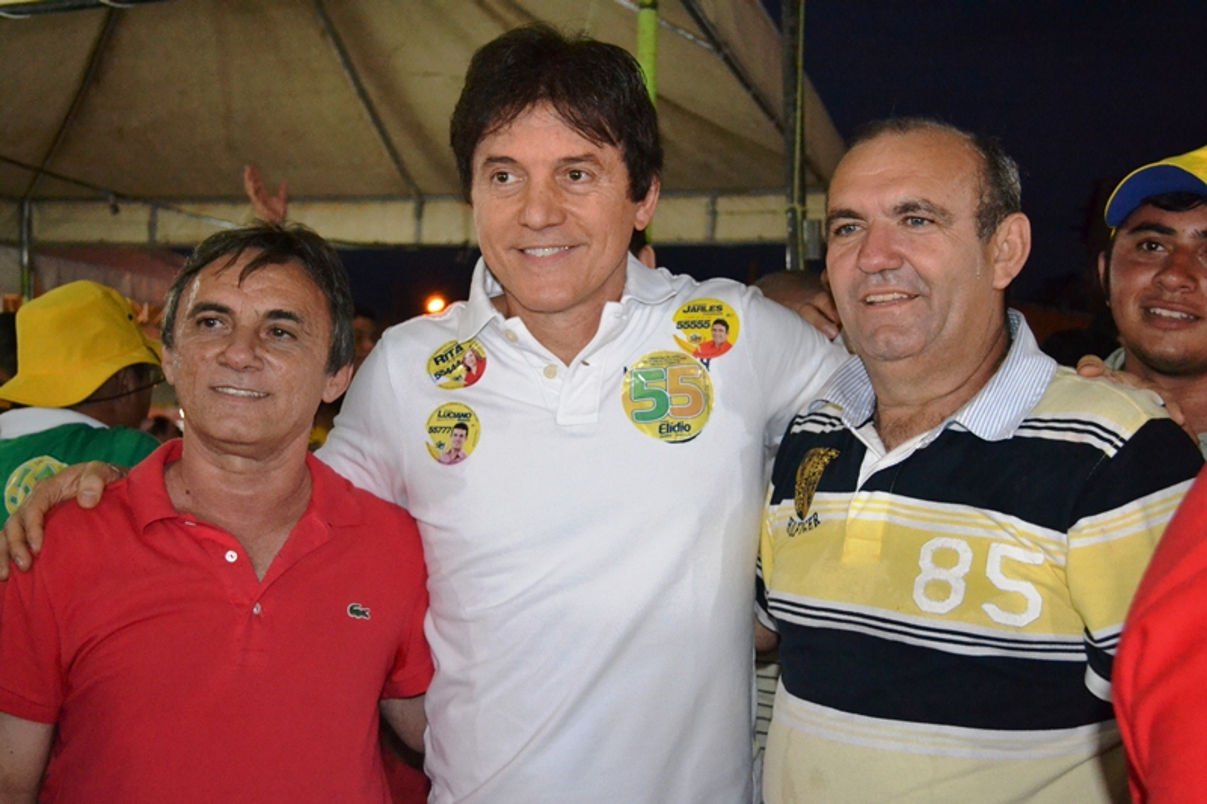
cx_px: 604
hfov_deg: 41.1
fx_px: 1609
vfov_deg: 28.1
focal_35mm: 48
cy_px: 402
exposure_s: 1/60
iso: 3200
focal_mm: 32
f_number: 4.8
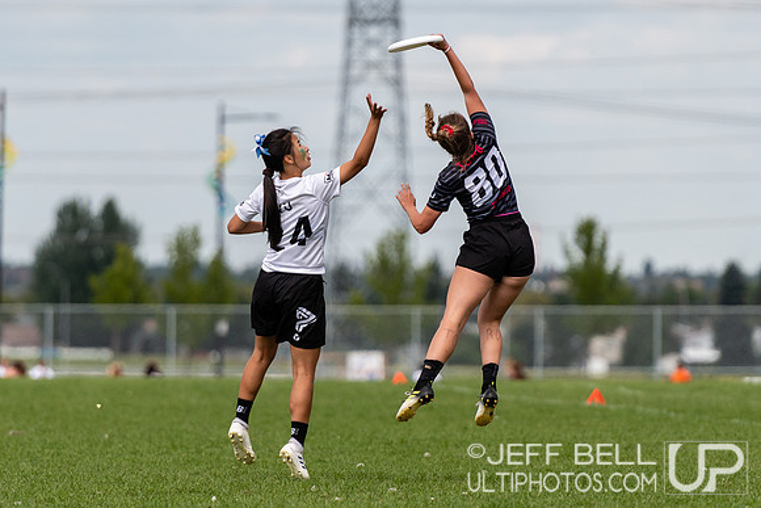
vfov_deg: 3.1
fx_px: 9511
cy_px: 213
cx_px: 450
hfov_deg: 4.6
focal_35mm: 450
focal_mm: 200
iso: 100
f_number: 2.8
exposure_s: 1/2500
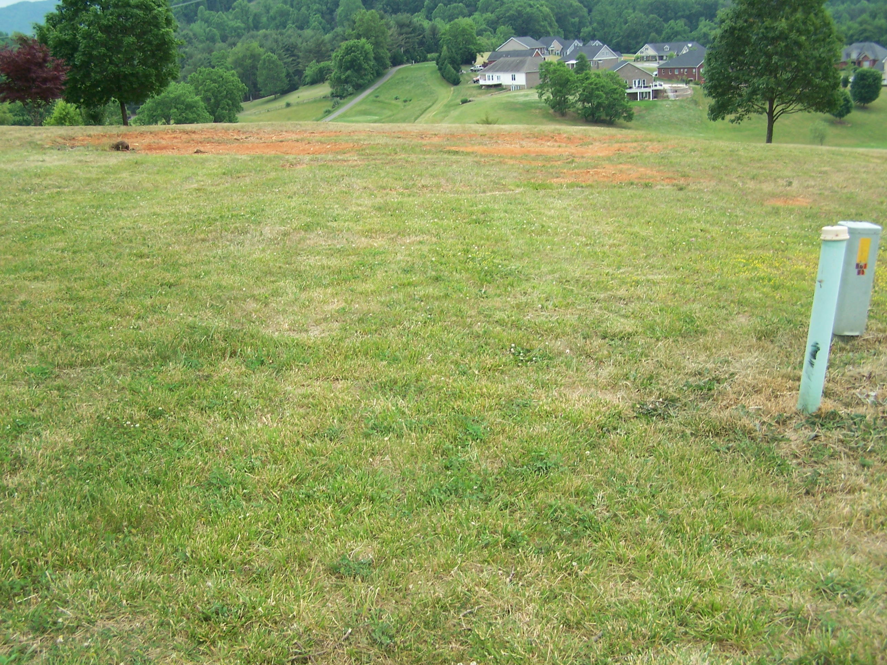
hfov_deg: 49.0
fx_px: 974
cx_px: 444
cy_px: 332
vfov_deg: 37.7
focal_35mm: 38
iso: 80
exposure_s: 1/400
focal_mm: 6.3
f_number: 2.8
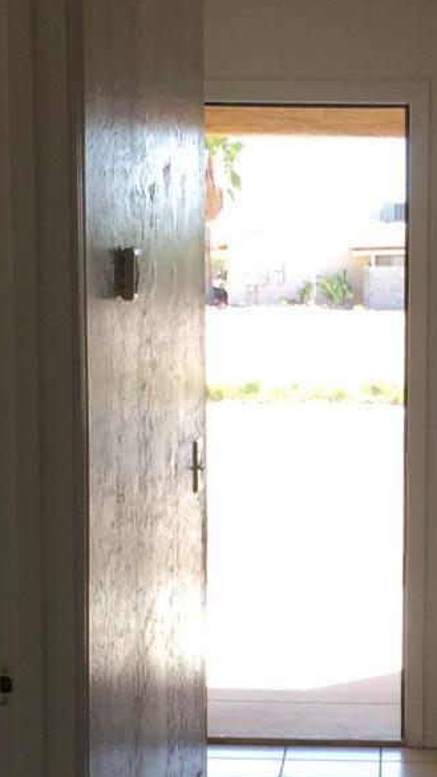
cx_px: 345
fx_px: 2225
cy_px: 580
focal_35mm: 108
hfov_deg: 11.2
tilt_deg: -8.7
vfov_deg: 19.7
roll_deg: +1.3
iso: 32
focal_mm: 4.15
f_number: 2.2
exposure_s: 1/208
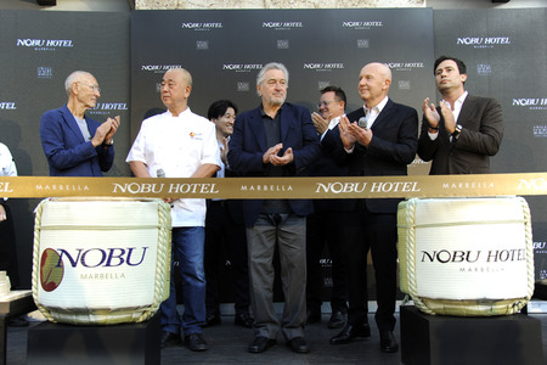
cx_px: 274
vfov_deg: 38.9
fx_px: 517
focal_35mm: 34
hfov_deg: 55.8
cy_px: 182
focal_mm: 34
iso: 1000
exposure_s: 1/200
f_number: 4.5
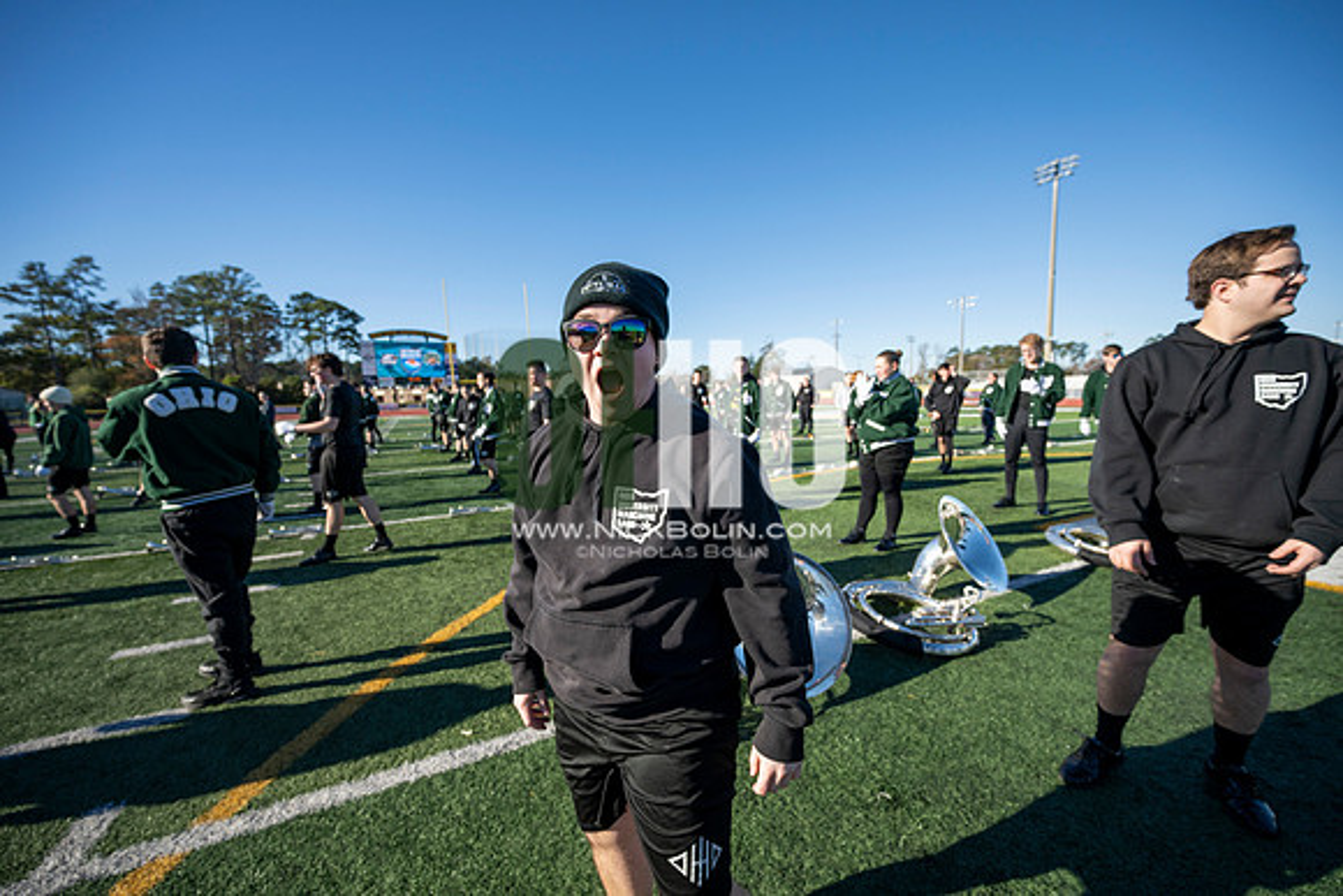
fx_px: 522
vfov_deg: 81.2
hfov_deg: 104.2
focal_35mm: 14
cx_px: 672
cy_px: 448
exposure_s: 1/2000
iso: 160
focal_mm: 14
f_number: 4
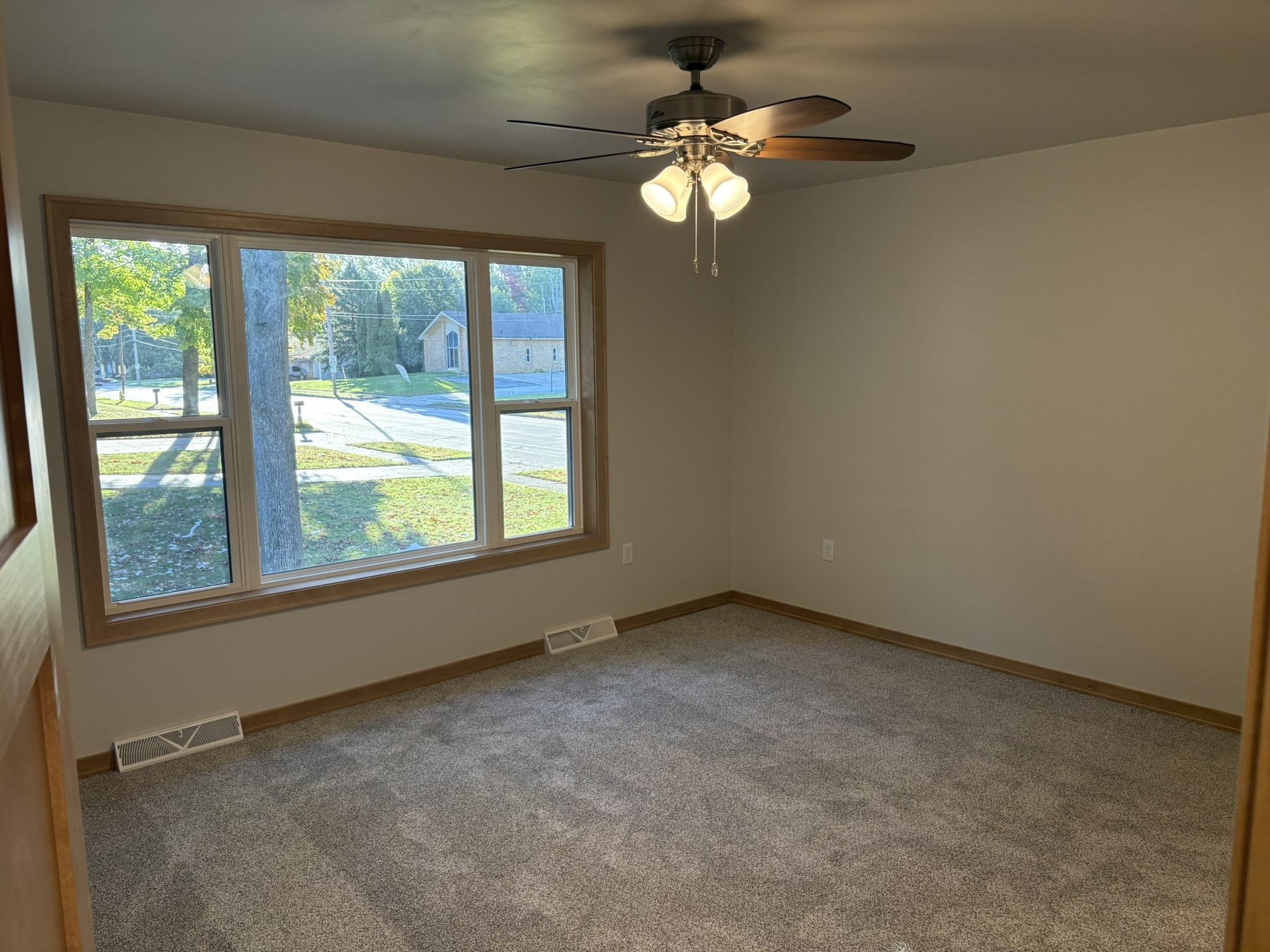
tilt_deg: -8.0
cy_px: 476
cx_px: 635
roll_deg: +0.8
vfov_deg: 53.1
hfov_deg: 67.3
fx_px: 954
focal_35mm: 26
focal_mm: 5.96
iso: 125
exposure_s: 1/133
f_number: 1.6
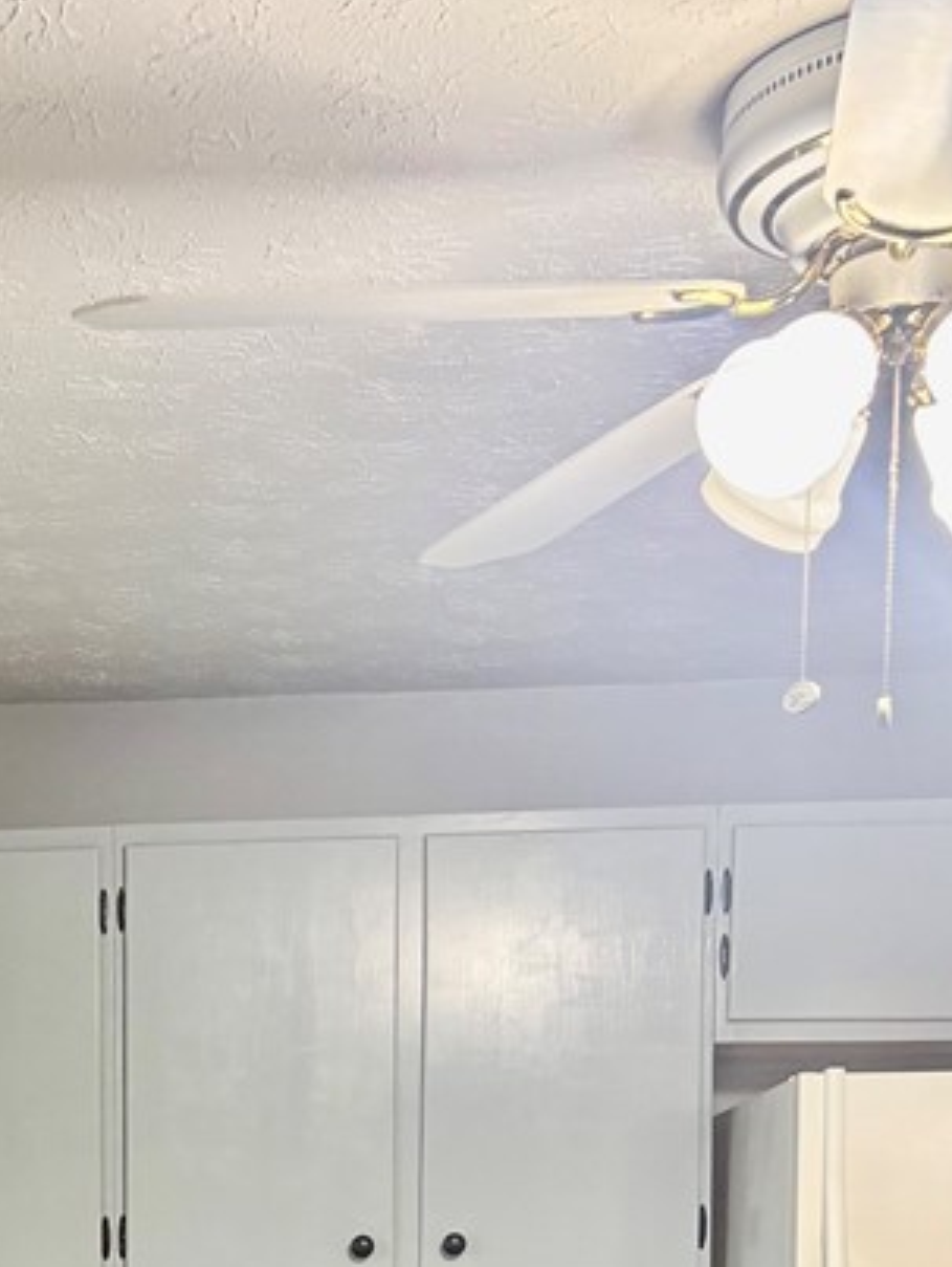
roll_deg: -0.2
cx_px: -25
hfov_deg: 21.4
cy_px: 1487
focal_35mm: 66
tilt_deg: -5.3
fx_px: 2416
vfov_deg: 26.4
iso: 250
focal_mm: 5.96
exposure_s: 1/60
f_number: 1.6
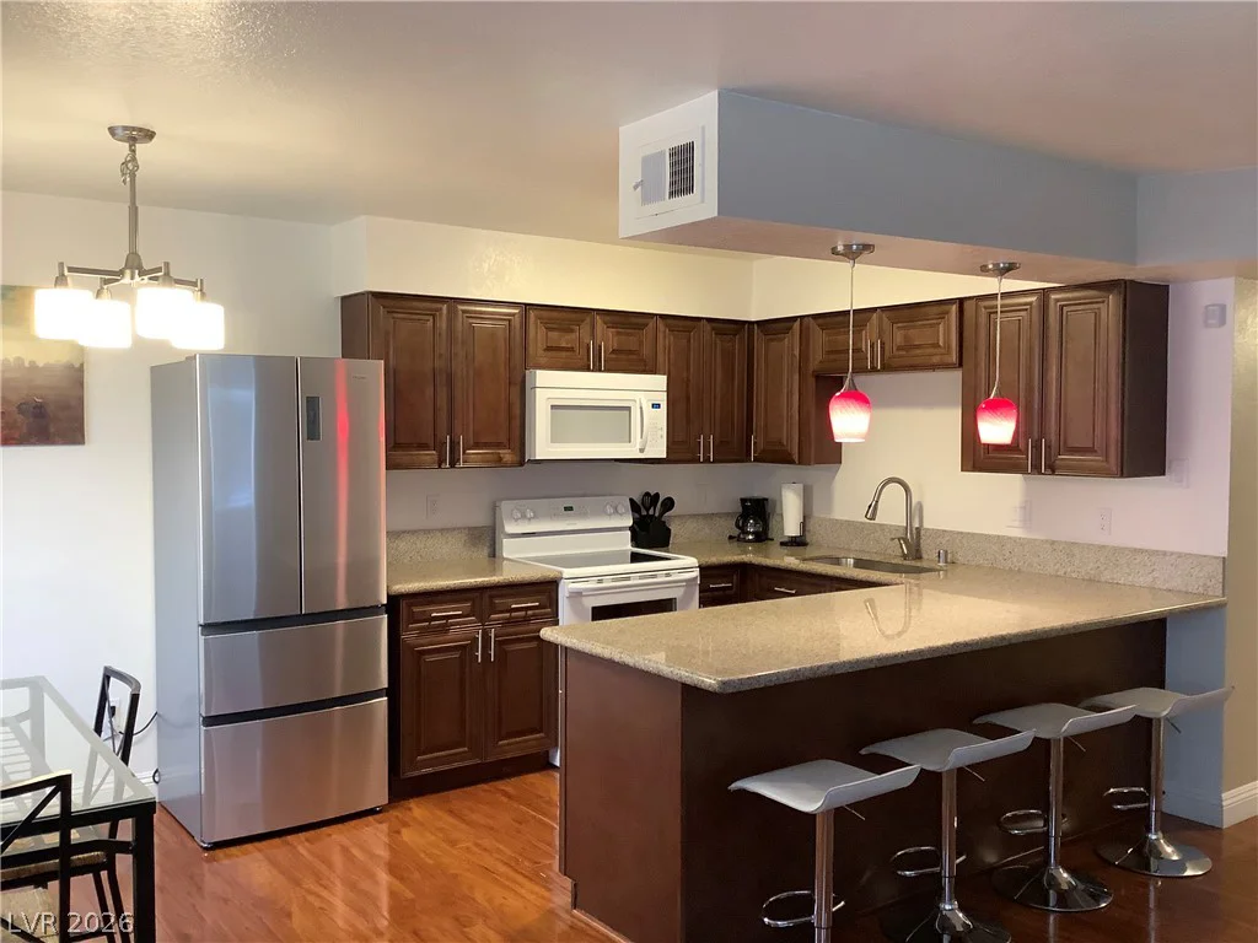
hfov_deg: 58.4
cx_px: 629
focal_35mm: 31
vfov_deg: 45.4
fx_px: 1127
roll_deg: -0.2
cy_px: 472
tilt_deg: -2.8
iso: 250
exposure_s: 1/60
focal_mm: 3.3
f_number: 2.4
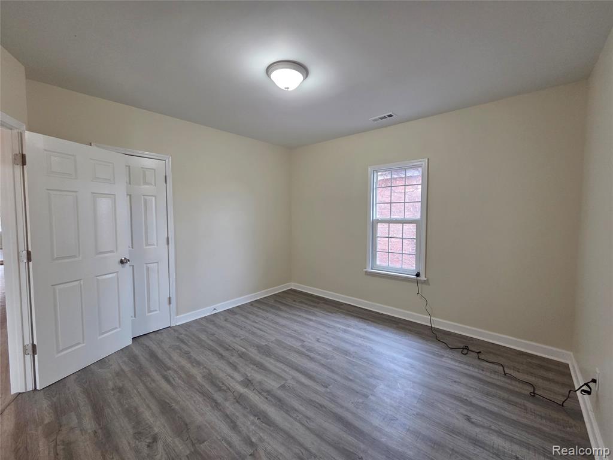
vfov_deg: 89.9
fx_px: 230
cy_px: 230
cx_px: 306
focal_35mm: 13
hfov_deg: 106.2
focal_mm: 2.2
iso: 250
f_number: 2.2
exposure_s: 1/120
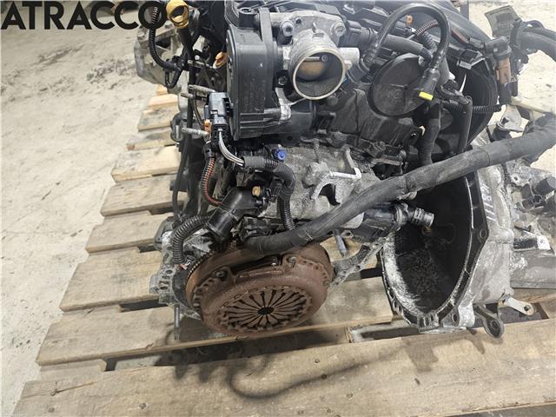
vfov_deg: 58.9
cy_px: 208
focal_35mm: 23
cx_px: 278
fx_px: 369
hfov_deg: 73.9
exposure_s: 1/100
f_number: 1.8
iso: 320
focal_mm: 5.4
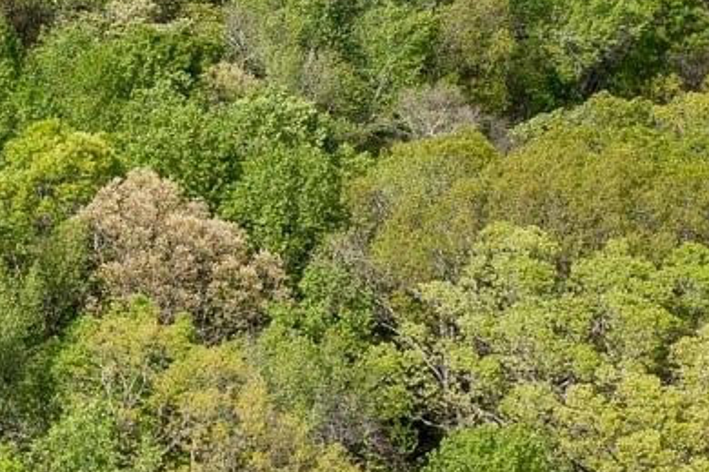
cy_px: 34
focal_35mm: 147
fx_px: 2895
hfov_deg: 11.1
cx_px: -1120
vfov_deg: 9.3
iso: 100
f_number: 5.6
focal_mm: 10.26
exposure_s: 1/400
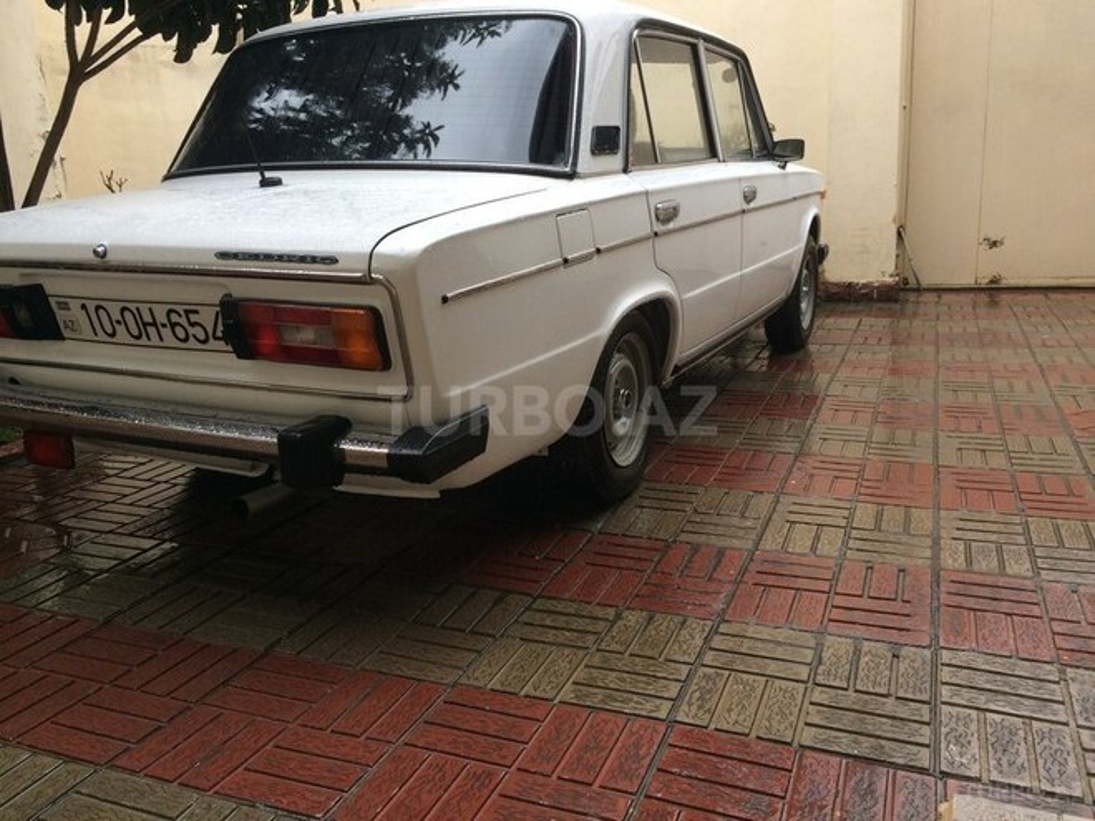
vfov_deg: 48.2
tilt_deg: -18.6
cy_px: 410
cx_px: 548
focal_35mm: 29
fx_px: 917
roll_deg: +4.0
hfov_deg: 61.7
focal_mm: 4.15
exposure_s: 1/100
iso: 50
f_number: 2.2
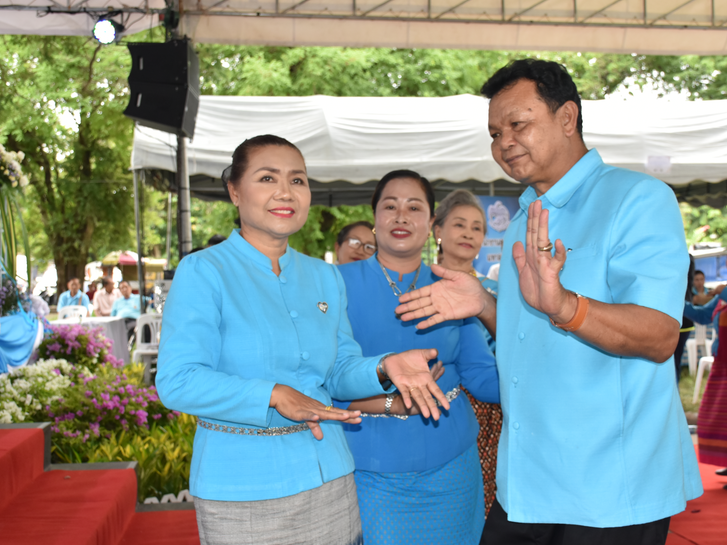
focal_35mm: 43
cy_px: 272
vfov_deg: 33.6
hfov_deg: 43.8
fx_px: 903
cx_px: 387
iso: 450
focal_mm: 26
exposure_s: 1/125
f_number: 5.6
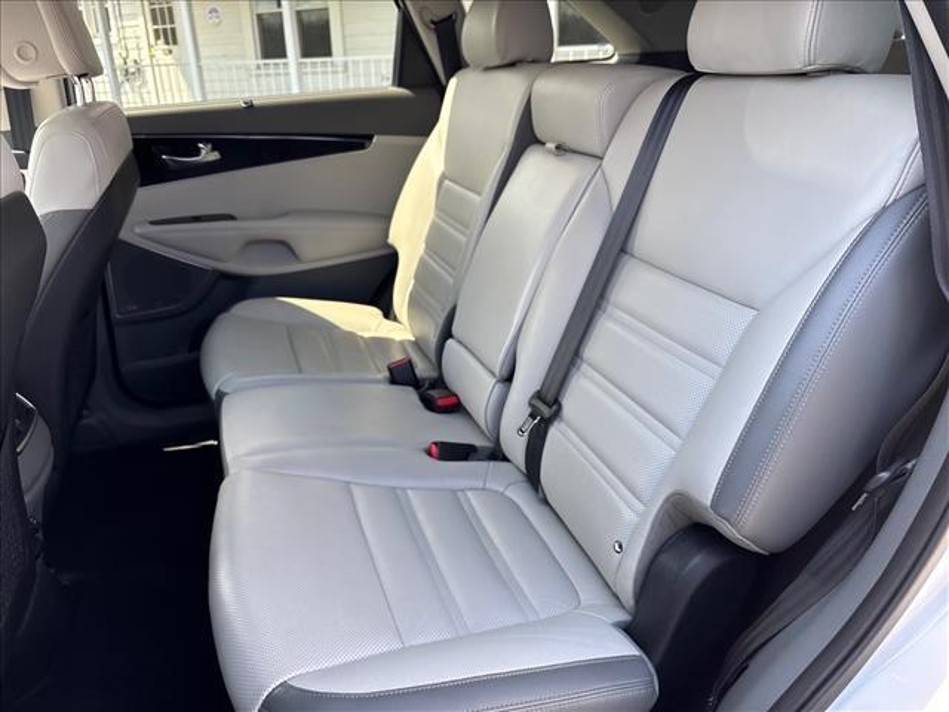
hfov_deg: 67.3
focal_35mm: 26
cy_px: 356
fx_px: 713
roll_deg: +1.9
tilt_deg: -20.2
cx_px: 474
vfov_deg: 53.1
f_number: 1.6
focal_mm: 5.96
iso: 50
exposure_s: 1/318
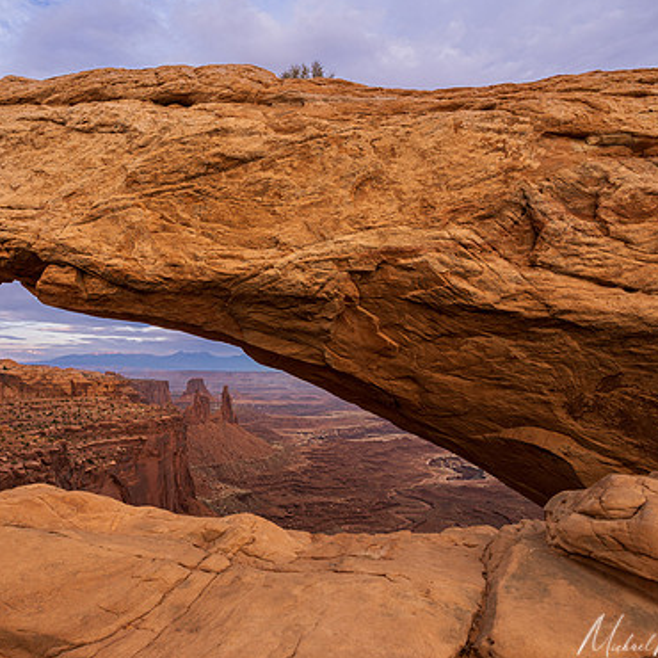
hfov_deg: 62.8
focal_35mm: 24
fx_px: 516
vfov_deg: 65.0
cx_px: 201
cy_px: 335
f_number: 13
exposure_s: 1/6
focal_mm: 12
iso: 100
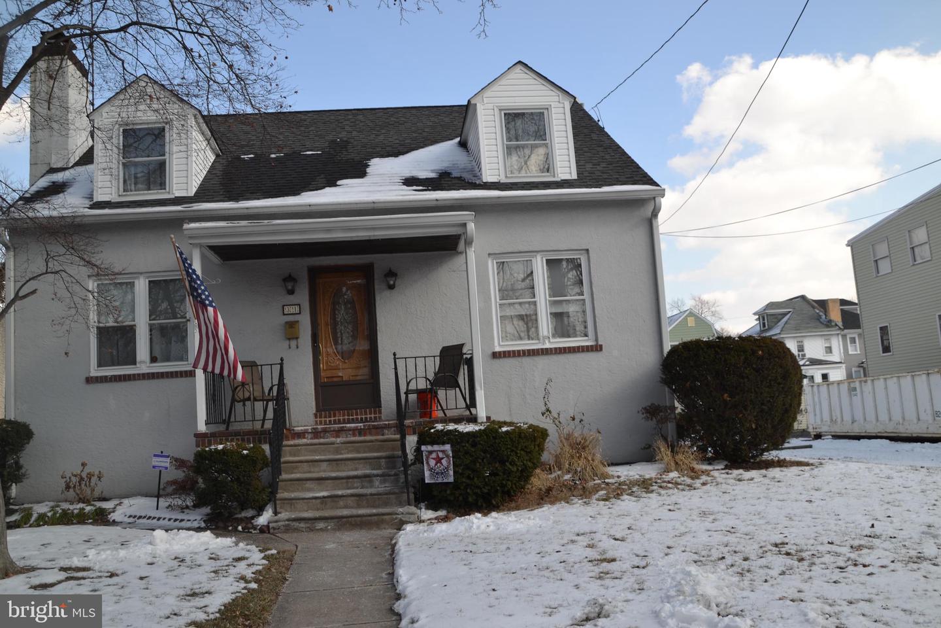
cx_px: 470
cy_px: 314
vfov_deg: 43.6
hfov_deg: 61.9
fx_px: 784
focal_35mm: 30
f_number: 6.3
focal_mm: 20
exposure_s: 1/160
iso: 100
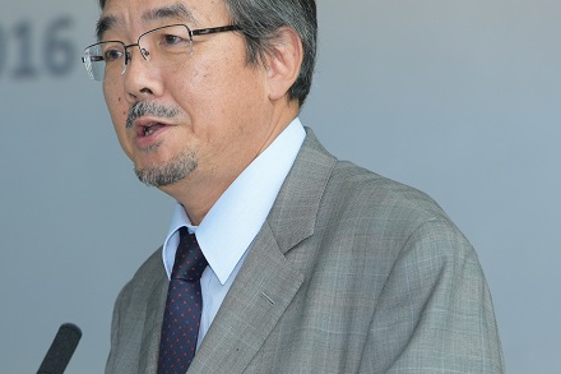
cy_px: 277
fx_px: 5483
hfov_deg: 5.9
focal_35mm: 352
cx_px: 131
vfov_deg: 3.9
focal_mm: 155
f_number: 4
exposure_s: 1/160
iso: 1000
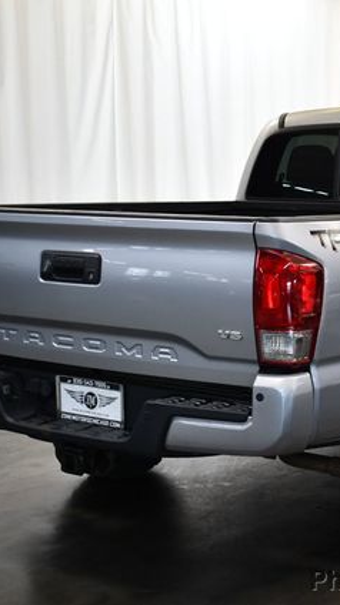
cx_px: 293
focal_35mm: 68
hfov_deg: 17.5
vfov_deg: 31.0
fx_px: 1092
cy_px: 302
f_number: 4.2
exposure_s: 1/125
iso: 1000
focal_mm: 29
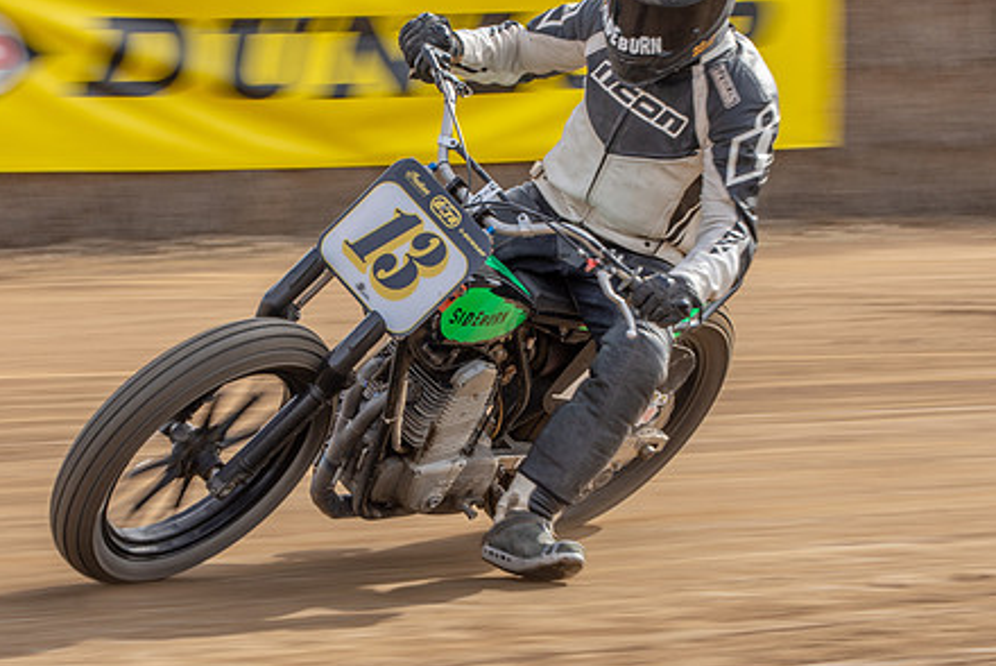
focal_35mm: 218
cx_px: 414
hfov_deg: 9.4
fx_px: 6035
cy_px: 246
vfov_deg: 6.3
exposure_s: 1/100
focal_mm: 98
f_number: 11
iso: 100
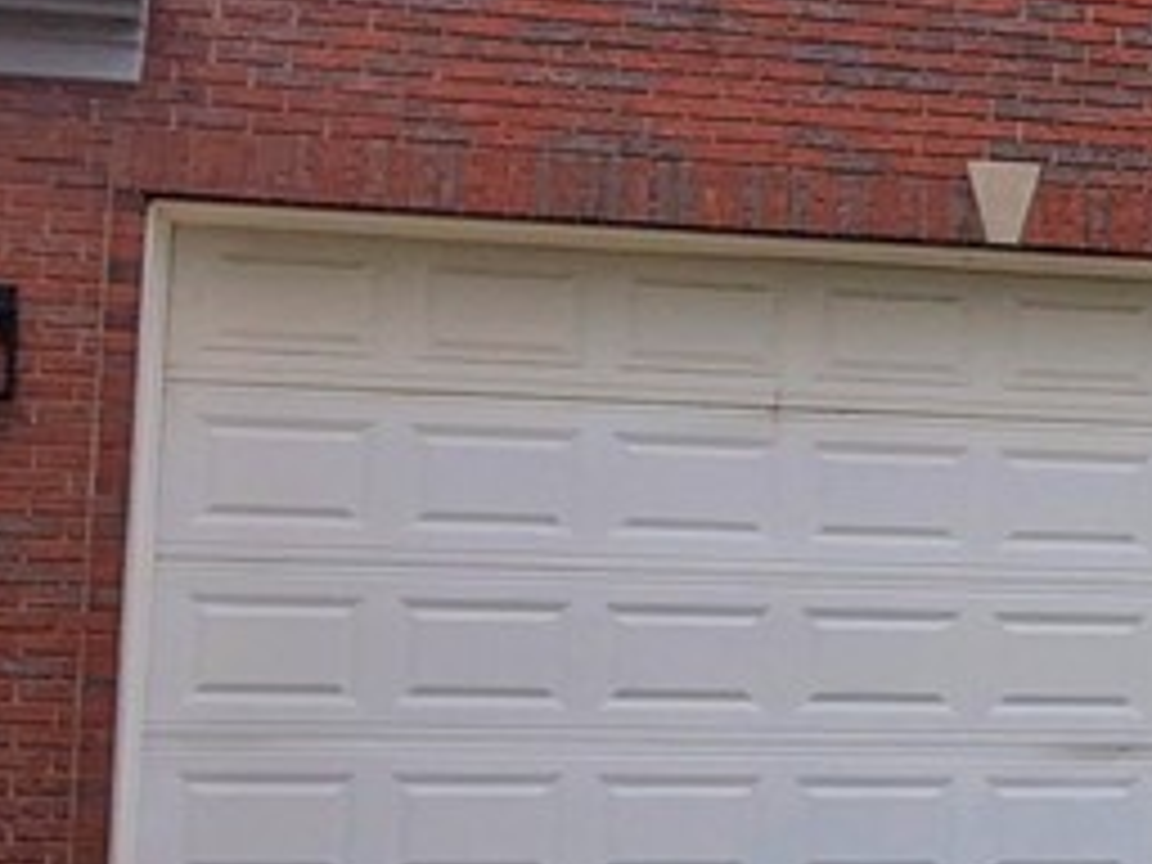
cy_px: 387
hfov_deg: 15.9
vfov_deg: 13.7
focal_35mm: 108
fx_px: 3594
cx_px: 1976
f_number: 1.8
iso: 63
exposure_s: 1/10000
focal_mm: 4.44
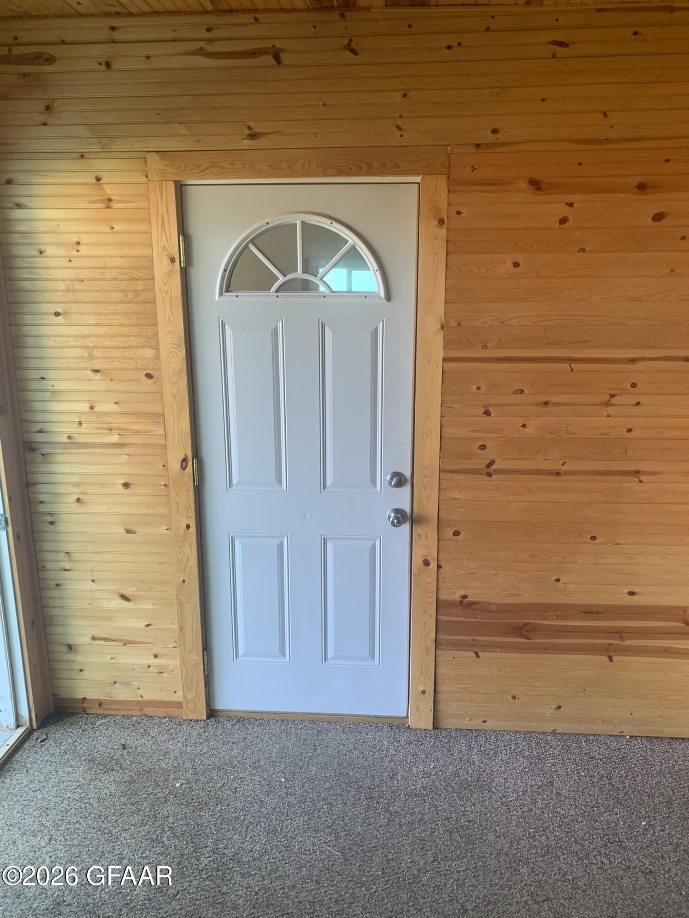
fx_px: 690
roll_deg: +0.9
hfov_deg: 53.1
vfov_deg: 67.3
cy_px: 459
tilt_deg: -12.6
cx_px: 344
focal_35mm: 26
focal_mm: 4.25
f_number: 1.8
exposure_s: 1/73
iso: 100
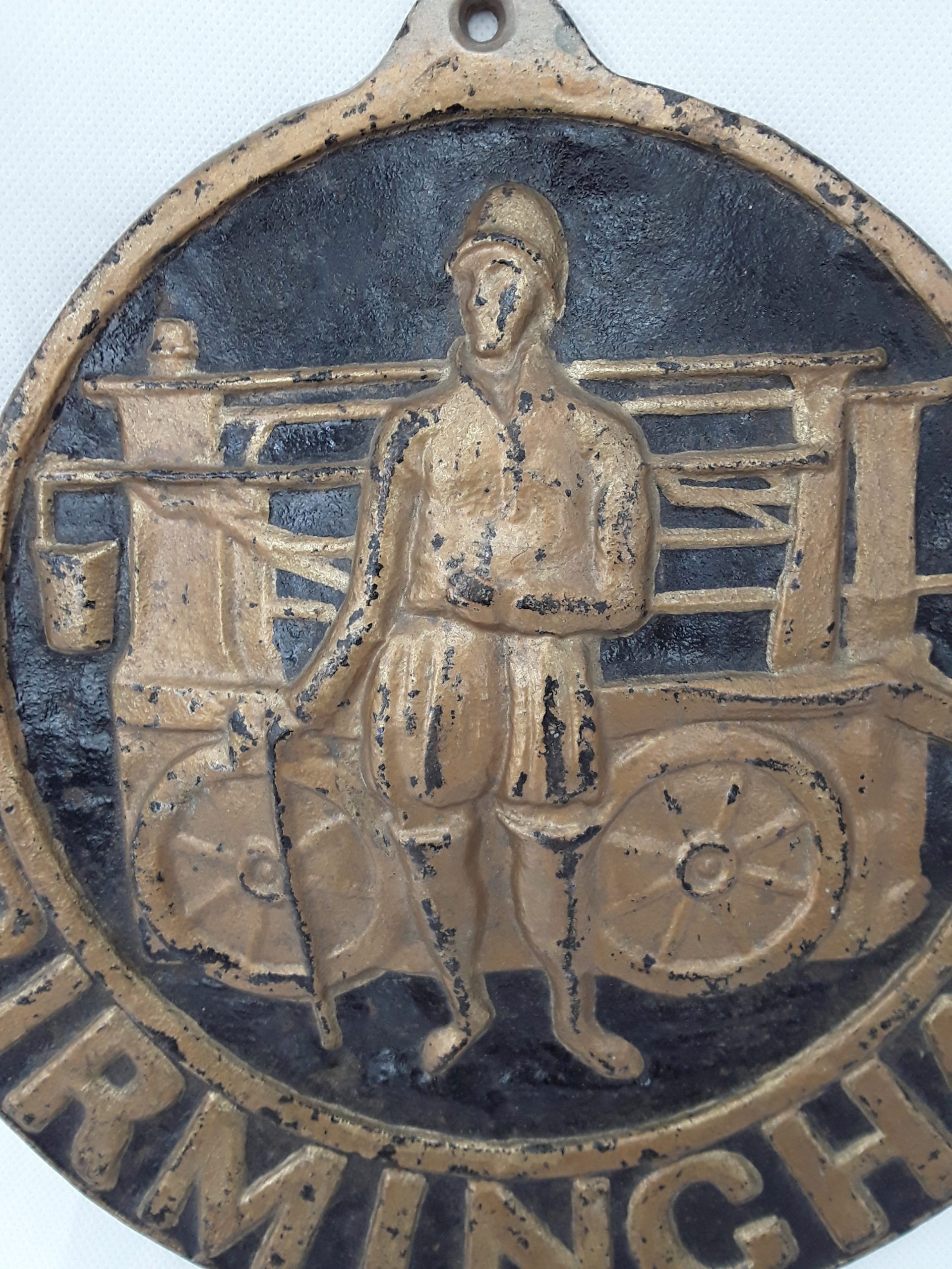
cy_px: 634
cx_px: 476
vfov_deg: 65.3
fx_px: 990
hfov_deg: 51.4
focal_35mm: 27
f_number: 1.9
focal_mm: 2.91
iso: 50
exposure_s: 1/50
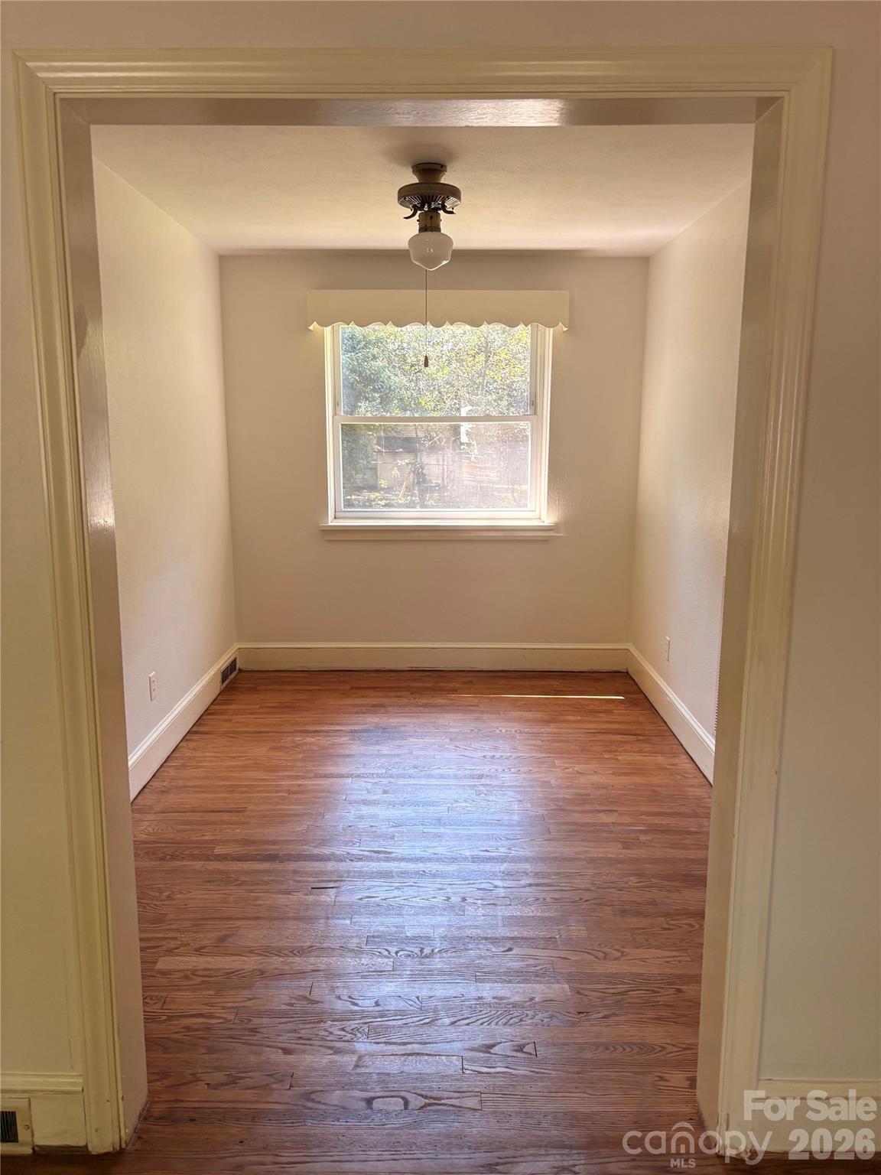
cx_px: 440
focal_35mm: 26
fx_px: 882
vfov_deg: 67.3
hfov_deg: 53.1
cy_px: 588
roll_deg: +1.8
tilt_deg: -6.7
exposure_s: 1/123
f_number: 1.6
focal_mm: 5.96
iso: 100
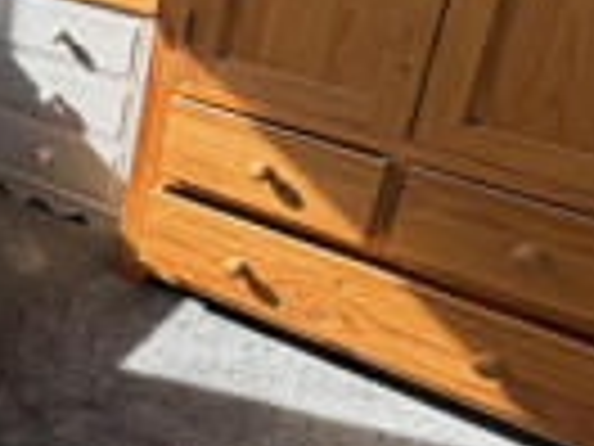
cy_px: 56
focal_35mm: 62
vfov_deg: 23.1
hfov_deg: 23.1
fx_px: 1064
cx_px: -362
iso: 40
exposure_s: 1/240
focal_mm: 2.22
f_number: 2.2
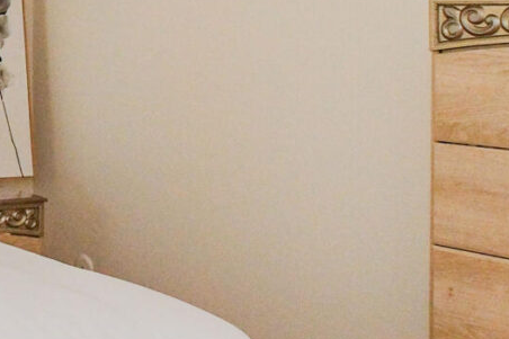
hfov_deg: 19.9
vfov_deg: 15.8
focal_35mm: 85
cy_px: -1
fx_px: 1201
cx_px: -300
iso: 1000
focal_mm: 10
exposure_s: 1/160
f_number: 9
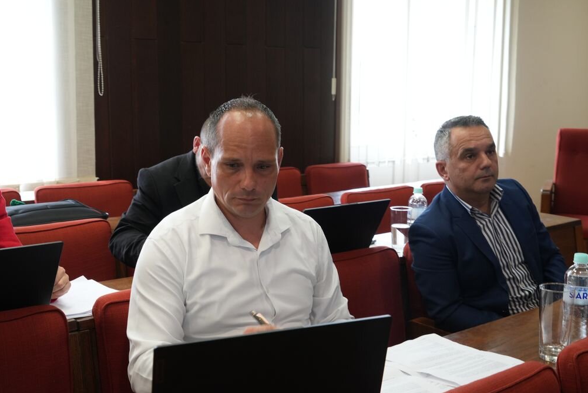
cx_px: 299
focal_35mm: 45
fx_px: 735
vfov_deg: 29.9
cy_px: 199
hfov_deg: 43.6
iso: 2500
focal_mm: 44
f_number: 8
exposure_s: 1/50
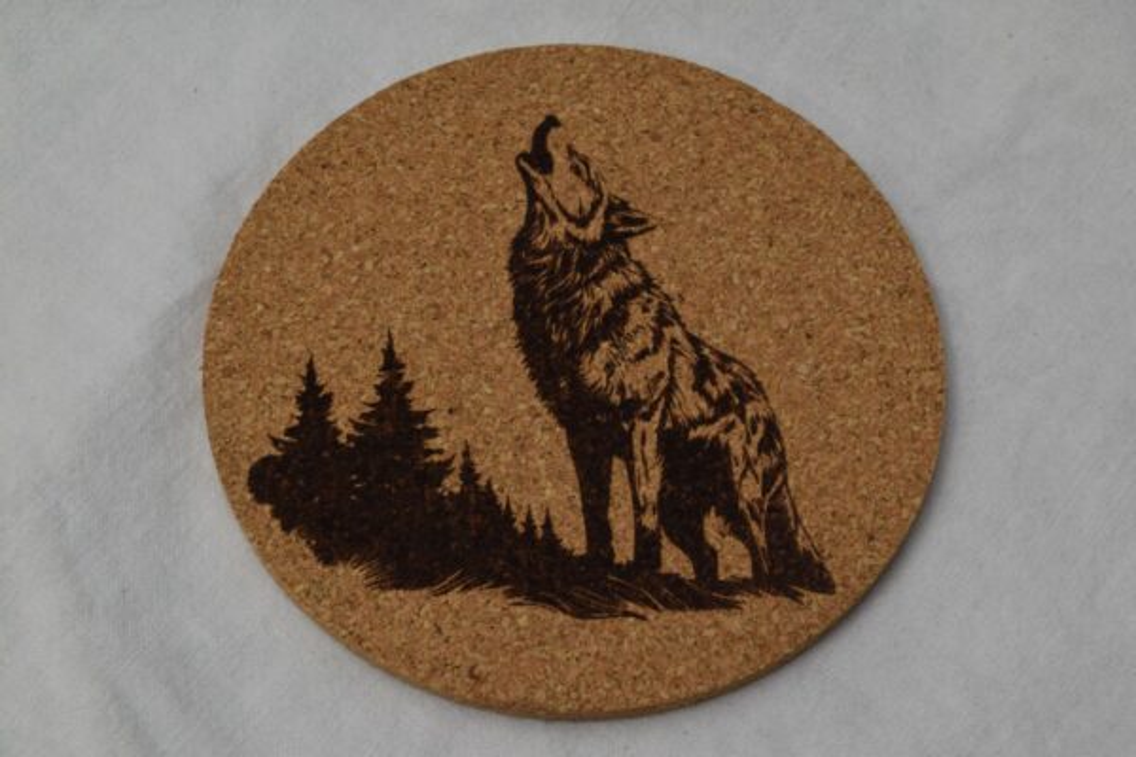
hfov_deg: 24.6
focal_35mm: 82
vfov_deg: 16.6
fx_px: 2603
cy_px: 378
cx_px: 568
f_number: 20
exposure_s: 1/2
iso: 400
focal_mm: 55
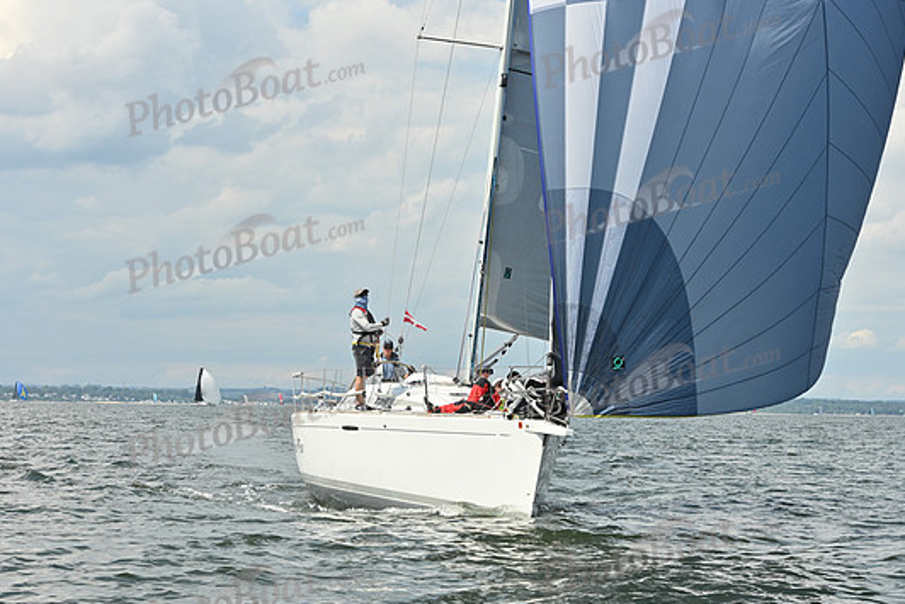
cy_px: 314
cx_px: 454
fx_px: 2137
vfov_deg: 16.1
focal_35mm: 85
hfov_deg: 23.9
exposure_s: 1/1600
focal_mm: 78
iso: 320
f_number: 9
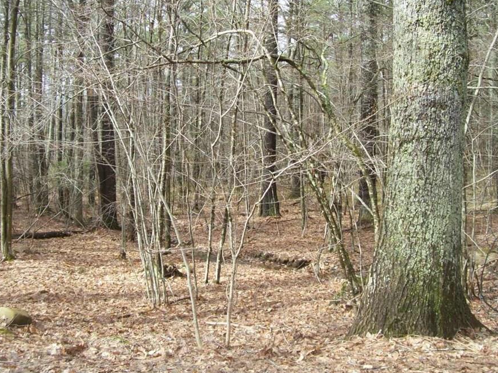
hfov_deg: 44.8
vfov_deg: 34.3
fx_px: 604
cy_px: 168
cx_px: 238
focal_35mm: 42
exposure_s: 1/317
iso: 80
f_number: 2.7
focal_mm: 6
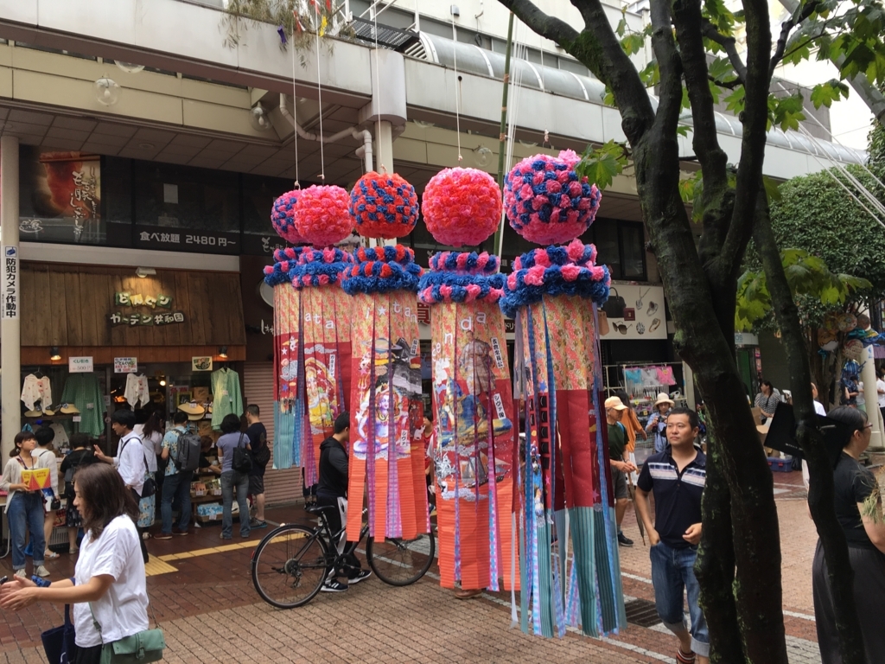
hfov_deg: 61.7
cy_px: 332
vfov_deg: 48.2
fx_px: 741
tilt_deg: +7.1
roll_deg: +4.0
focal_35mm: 29
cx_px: 442
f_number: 2.2
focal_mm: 4.15
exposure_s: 1/234
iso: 25
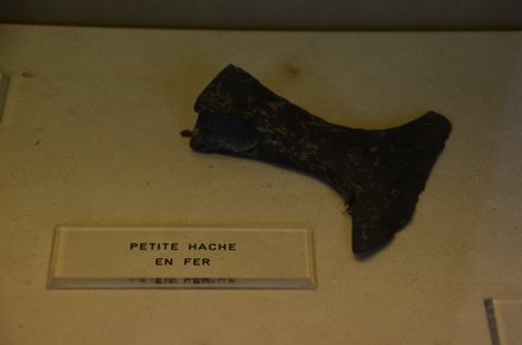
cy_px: 172
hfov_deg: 17.5
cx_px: 261
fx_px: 1692
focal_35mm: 117
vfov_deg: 11.6
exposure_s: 1/400
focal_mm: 78
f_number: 5.3
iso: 1000
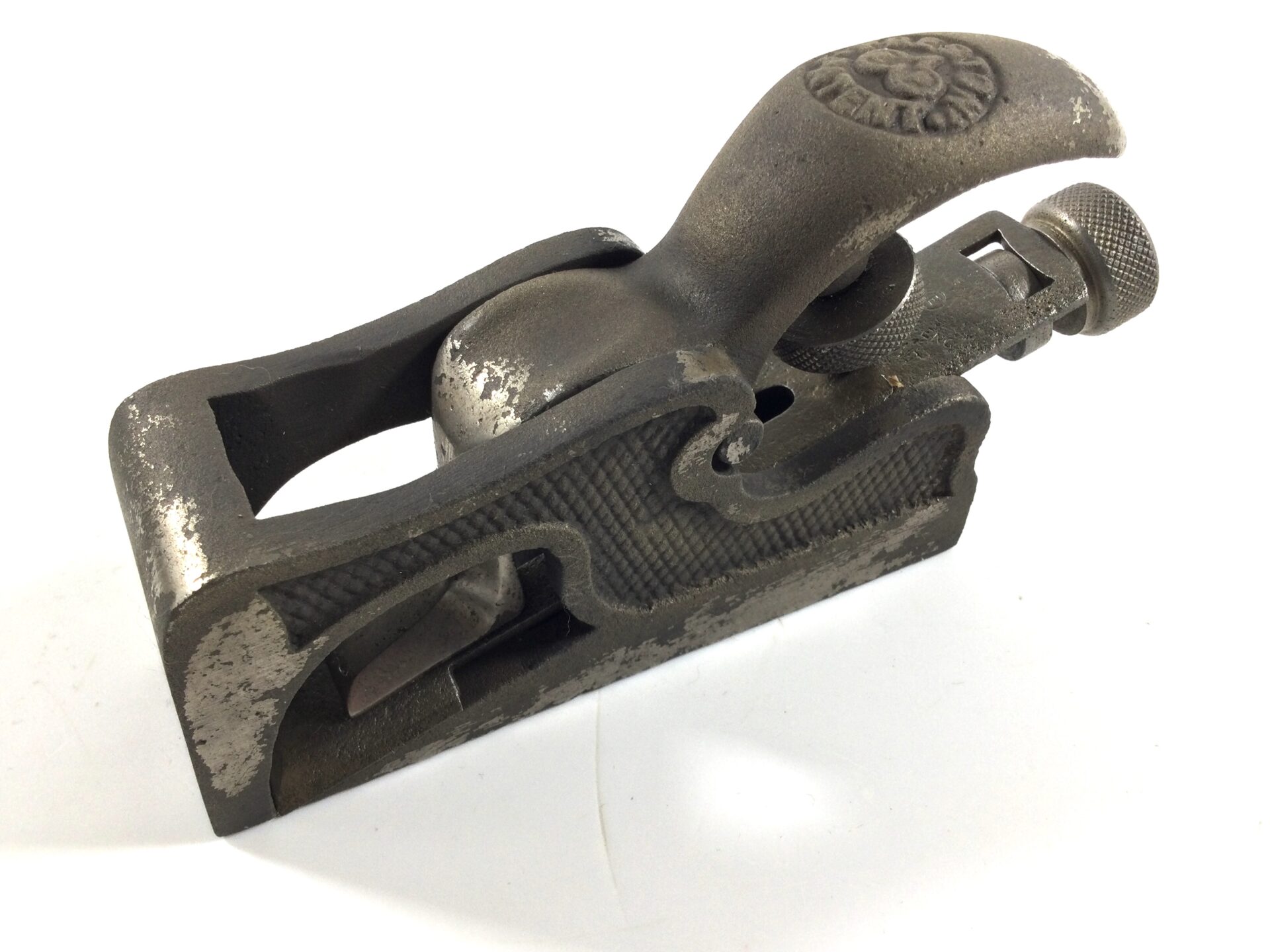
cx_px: 635
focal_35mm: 31
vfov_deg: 45.4
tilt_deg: -46.6
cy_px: 476
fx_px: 1137
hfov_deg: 58.4
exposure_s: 1/50
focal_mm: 3.3
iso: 25
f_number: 2.4
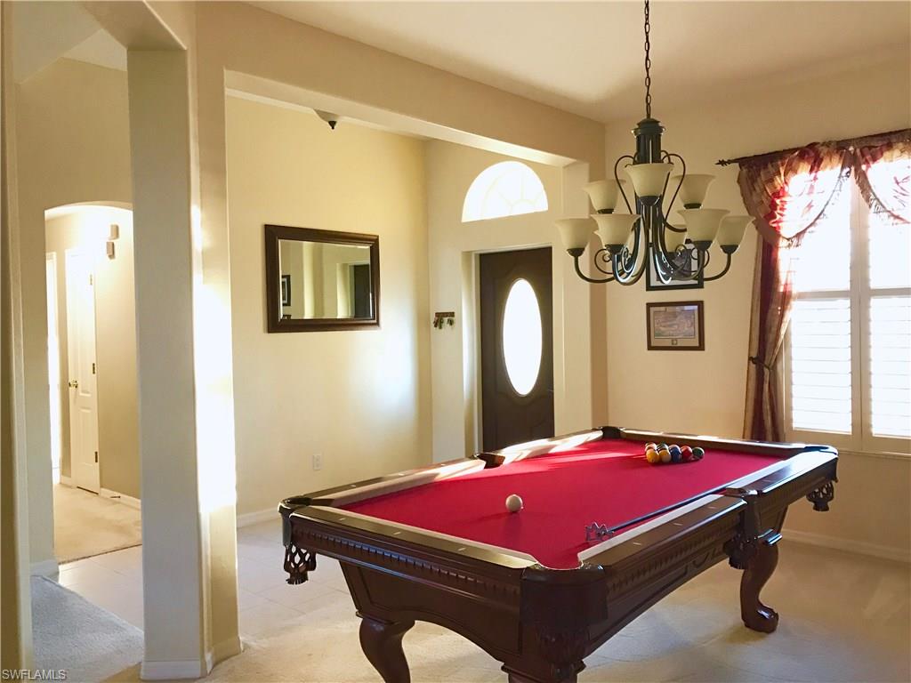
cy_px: 342
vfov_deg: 49.7
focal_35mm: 28
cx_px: 456
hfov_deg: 63.4
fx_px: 737
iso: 64
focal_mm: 3.99
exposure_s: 1/15
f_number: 1.8
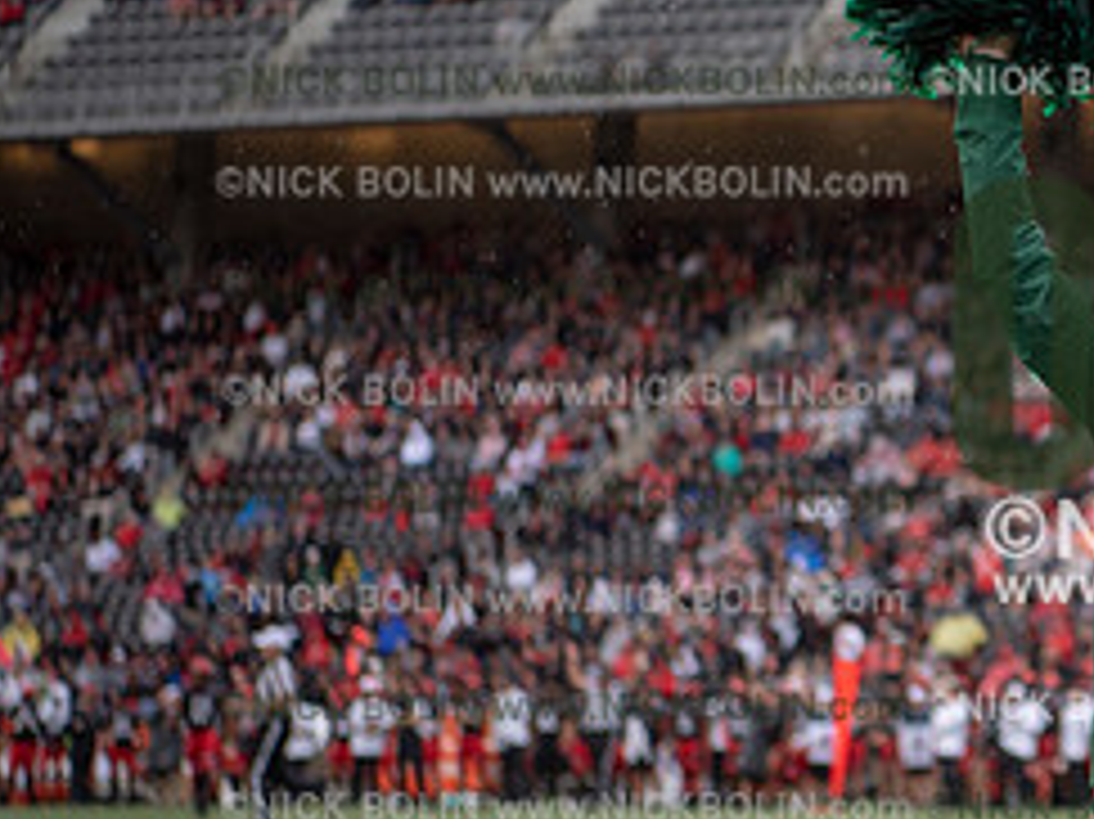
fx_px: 5086
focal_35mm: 161
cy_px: 394
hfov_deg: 12.0
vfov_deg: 9.2
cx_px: 1270
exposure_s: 1/1000
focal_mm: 70
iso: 250
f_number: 2.8
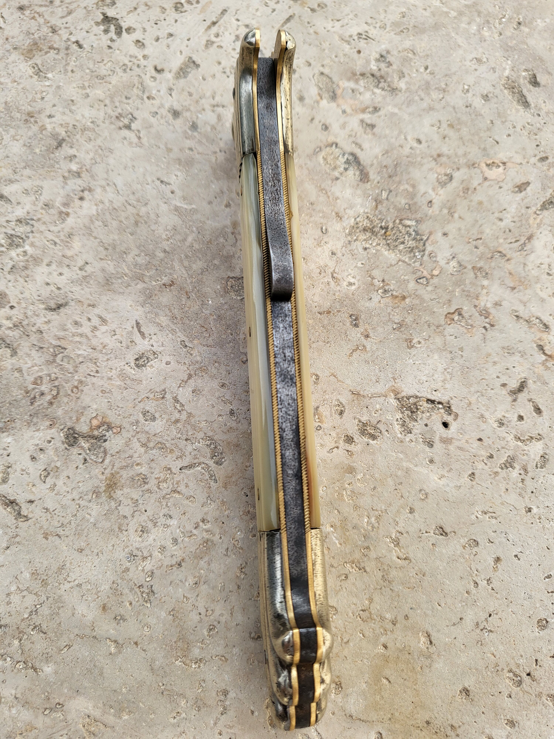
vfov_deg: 67.3
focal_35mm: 26
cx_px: 277
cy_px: 370
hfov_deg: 53.1
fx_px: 555
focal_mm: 4.25
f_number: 1.8
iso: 50
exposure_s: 1/1328
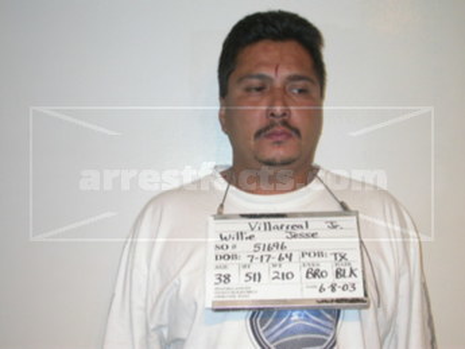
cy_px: 174
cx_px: 232
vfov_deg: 24.4
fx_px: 806
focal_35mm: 60
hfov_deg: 32.2
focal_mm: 12.4
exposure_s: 1/60.3
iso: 100
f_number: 3.1
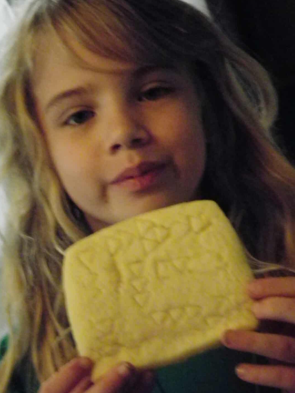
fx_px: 1796
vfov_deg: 12.5
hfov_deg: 9.4
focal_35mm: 158
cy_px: 191
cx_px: 133
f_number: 5.5
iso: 800
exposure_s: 1/15
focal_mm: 25
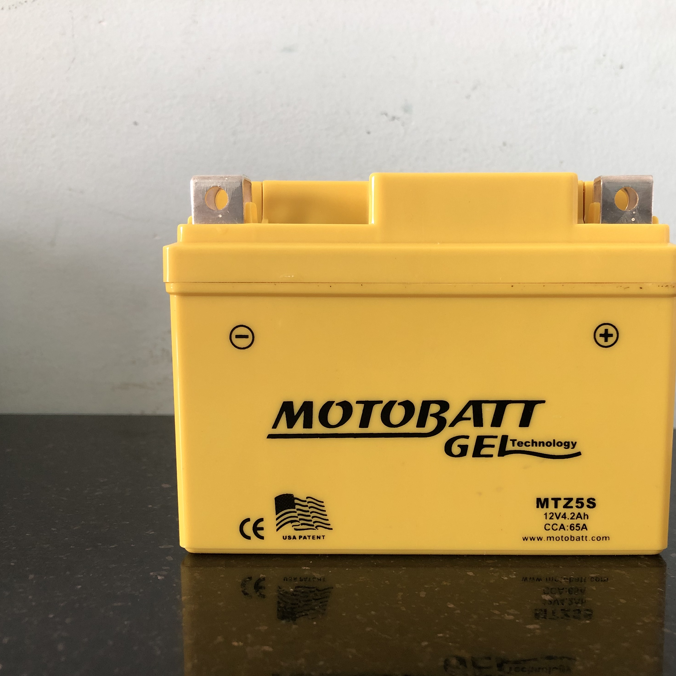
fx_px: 751
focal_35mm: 34
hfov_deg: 48.1
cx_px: 416
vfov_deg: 48.4
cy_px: 347
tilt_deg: -8.6
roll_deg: +0.2
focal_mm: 3.99
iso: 32
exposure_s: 1/30
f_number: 1.8
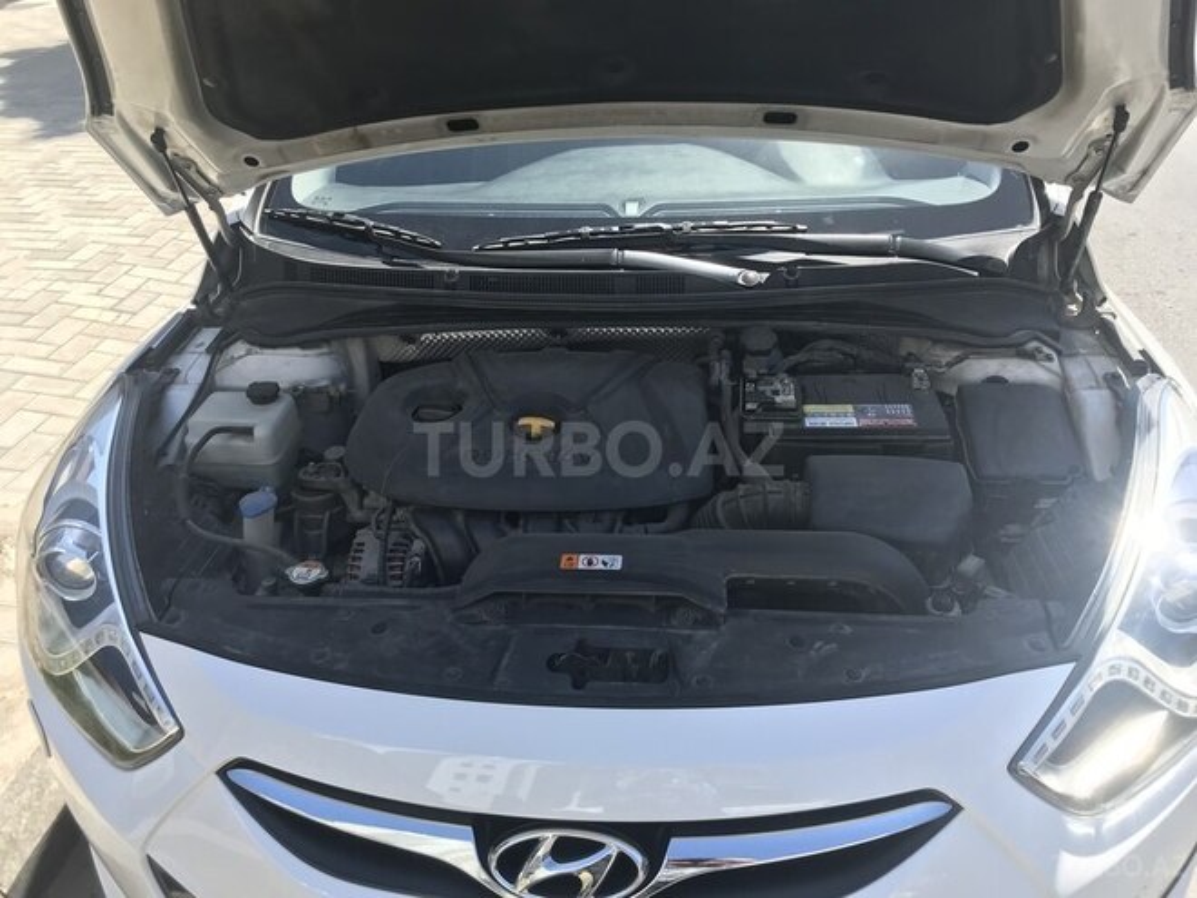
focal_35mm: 28
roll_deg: +3.6
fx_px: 968
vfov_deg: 49.7
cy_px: 449
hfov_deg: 63.4
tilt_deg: -31.0
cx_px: 598
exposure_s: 1/736
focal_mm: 3.99
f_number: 1.8
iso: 20
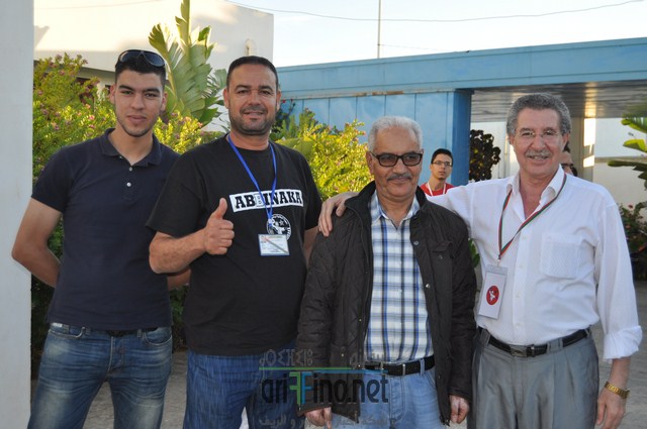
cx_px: 324
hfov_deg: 42.4
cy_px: 214
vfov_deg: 28.9
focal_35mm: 46
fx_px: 835
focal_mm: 31
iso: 200
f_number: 4.5
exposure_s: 1/200
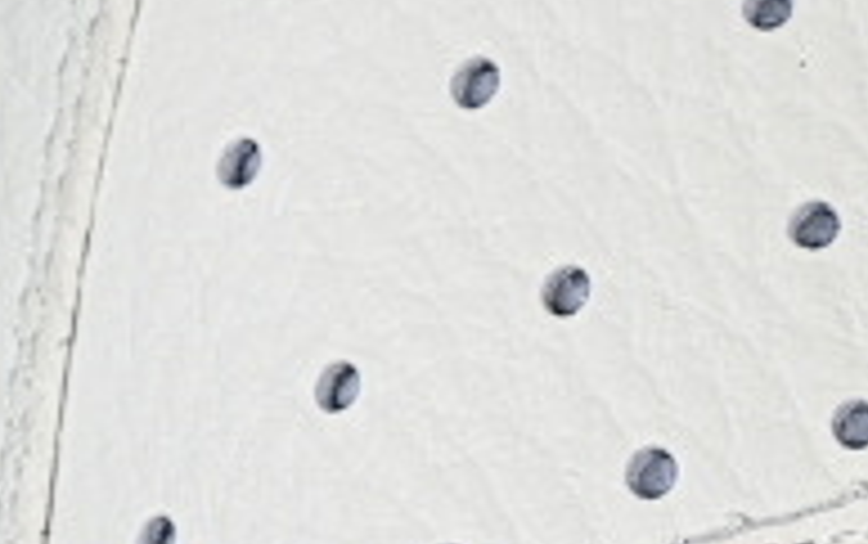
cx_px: 850
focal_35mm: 427
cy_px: 683
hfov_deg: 4.9
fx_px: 10110
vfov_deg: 3.1
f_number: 7.1
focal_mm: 50
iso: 160
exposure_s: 1/80
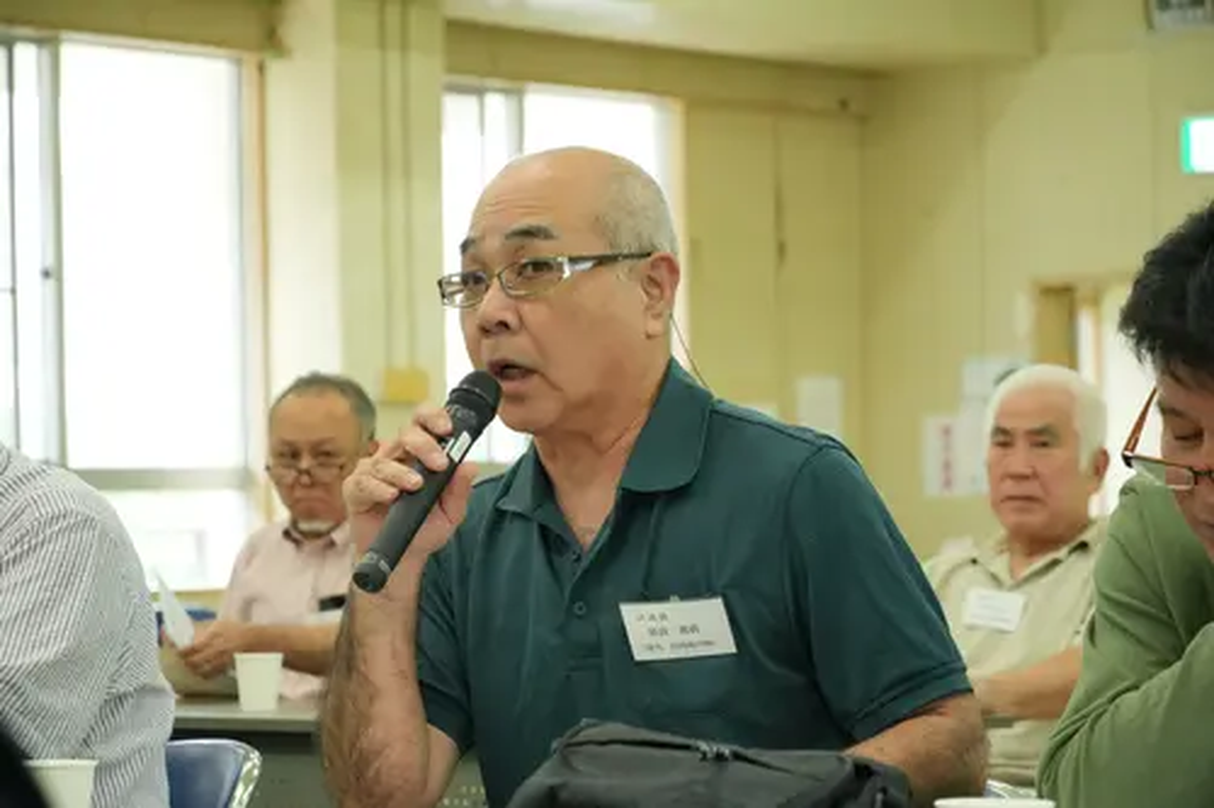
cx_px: 607
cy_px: 404
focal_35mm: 105
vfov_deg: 13.0
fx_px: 3539
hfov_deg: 19.5
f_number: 5.6
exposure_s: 1/125
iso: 2000
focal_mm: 70
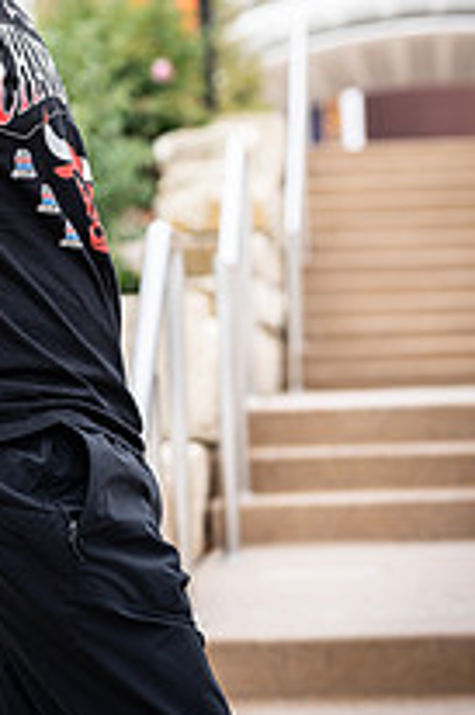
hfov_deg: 7.4
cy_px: 45
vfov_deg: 11.0
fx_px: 3687
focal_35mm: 186
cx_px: 52
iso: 50
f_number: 3.5
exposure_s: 1/125
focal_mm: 85
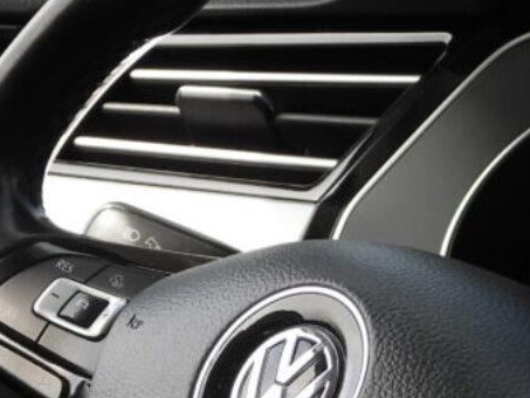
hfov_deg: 5.8
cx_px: 388
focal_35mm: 343
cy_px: 447
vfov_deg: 4.3
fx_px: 5253
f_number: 3.5
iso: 100
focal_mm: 17.5
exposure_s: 1/200
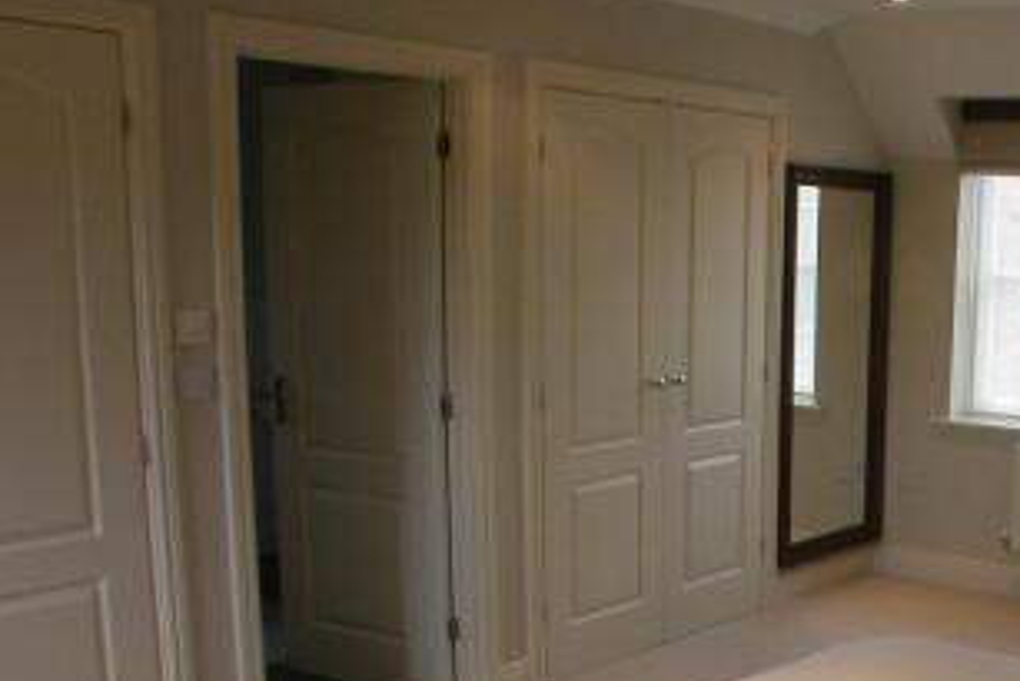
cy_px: 497
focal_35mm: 75
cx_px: 912
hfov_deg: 26.1
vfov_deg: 18.1
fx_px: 2126
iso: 100
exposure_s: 1/68.5
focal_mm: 7.85
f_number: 3.3
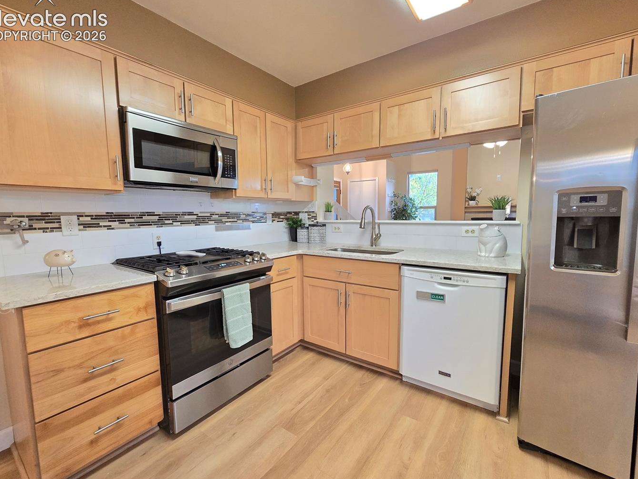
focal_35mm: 14
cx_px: 320
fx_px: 258
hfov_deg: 102.1
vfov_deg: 85.7
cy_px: 239
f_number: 2.2
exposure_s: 1/60
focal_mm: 2.2
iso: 500
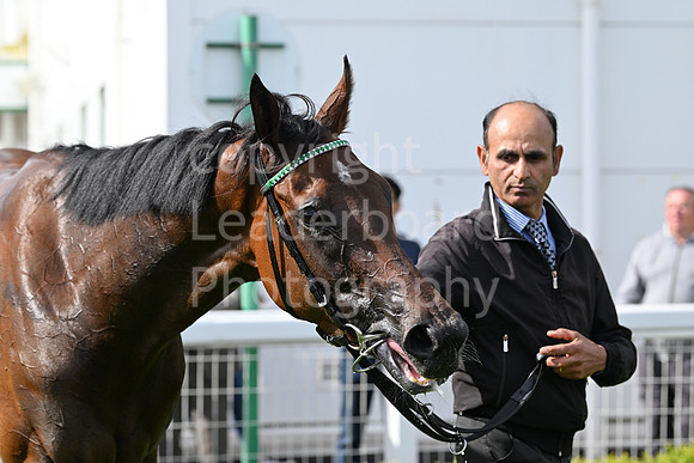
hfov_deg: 15.2
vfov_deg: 10.2
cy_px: 232
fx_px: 2603
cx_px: 347
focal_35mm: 135
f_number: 5.6
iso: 800
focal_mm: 135
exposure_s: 1/2000
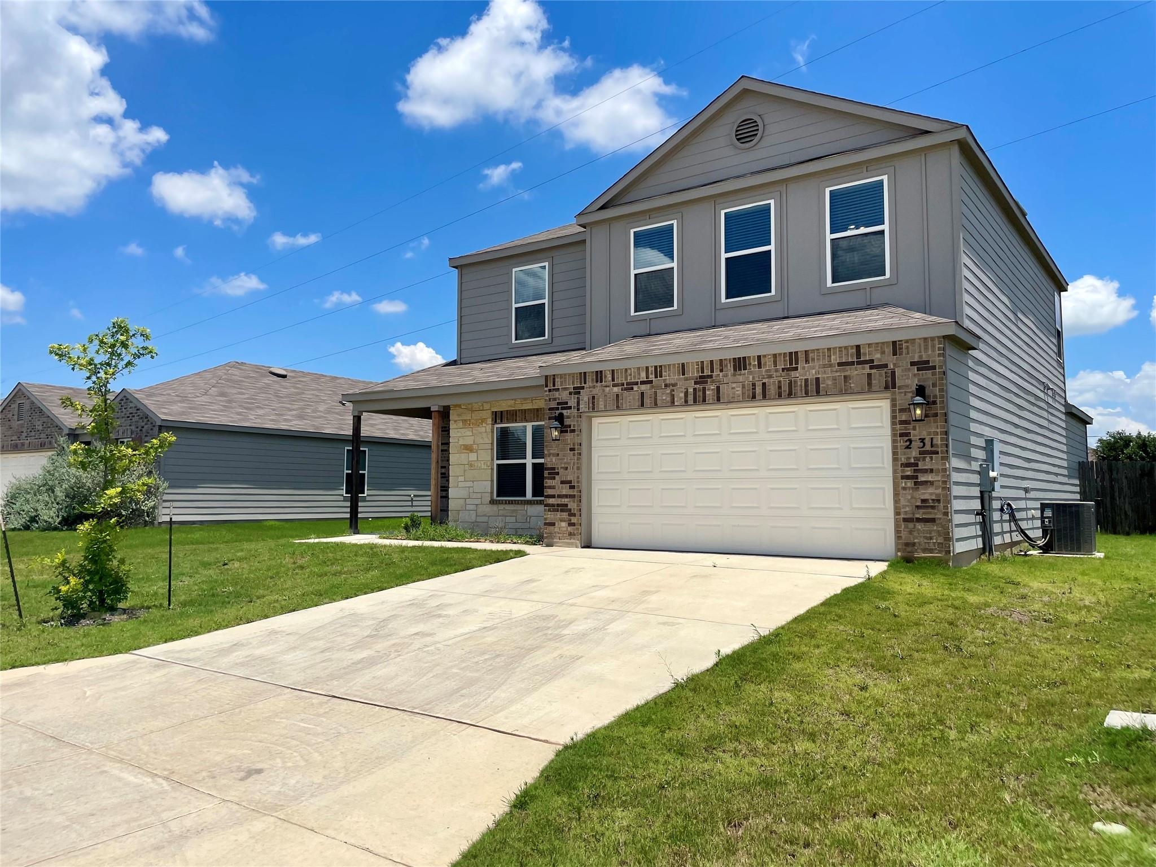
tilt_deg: +4.4
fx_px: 868
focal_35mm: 26
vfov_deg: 53.1
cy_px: 434
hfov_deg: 67.3
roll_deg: +0.2
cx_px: 578
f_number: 1.6
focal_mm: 4.2
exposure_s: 1/7299
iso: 32
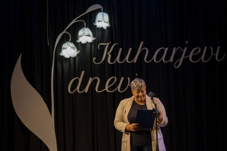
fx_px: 653
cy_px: 74
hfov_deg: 19.7
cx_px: 115
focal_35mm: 104
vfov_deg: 13.2
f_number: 2.8
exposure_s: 1/250
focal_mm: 102
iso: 800
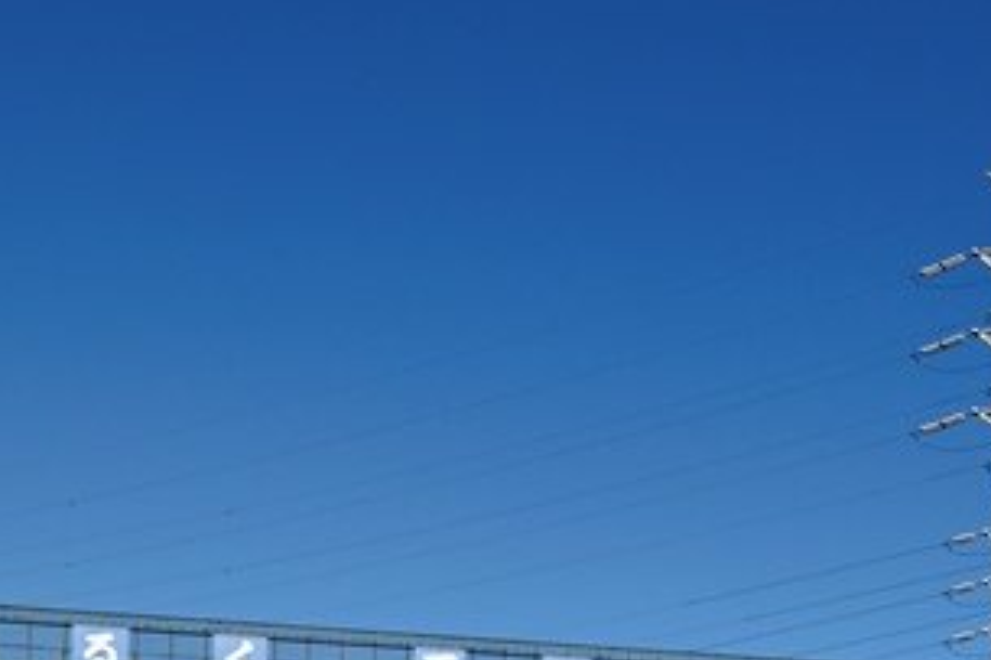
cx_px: 1131
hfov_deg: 28.5
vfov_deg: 20.7
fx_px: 1733
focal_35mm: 63
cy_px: 696
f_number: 10
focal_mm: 24
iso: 250
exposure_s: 1/1600
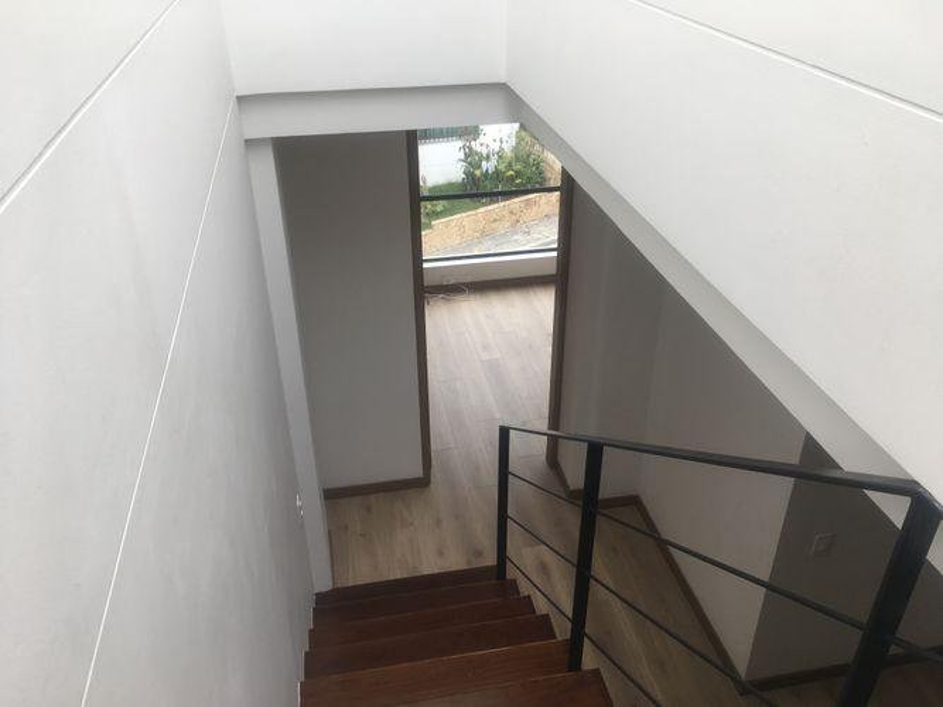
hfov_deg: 61.7
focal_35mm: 29
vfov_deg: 48.2
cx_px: 472
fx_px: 790
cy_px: 354
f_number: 2.2
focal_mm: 4.15
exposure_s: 1/179
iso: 25
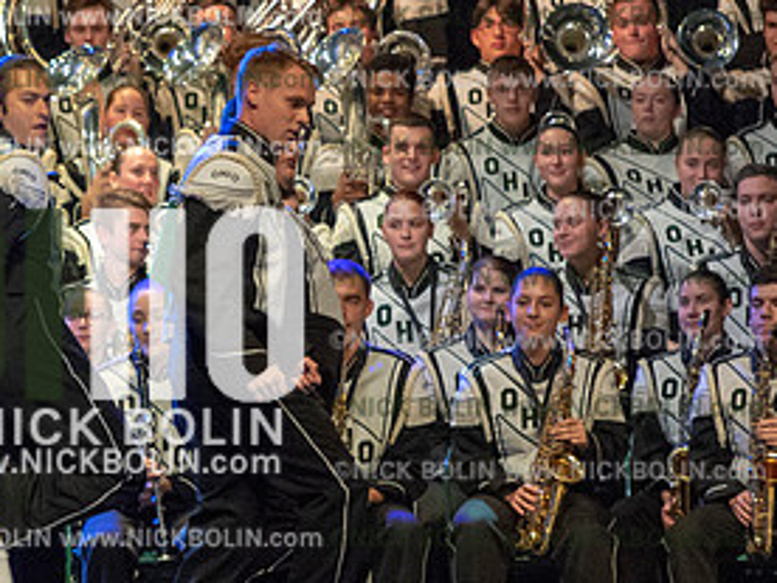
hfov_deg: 4.7
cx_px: 104
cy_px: 341
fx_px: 9517
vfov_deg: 3.5
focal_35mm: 424
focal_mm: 210
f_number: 5.6
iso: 8000
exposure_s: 1/400
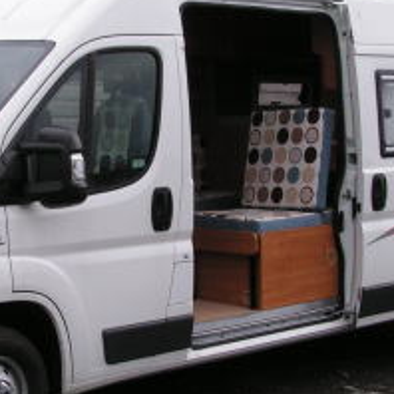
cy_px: 179
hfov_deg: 19.9
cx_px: 139
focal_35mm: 87
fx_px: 1120
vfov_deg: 19.9
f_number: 5.6
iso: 50
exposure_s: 1/40
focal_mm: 6.3
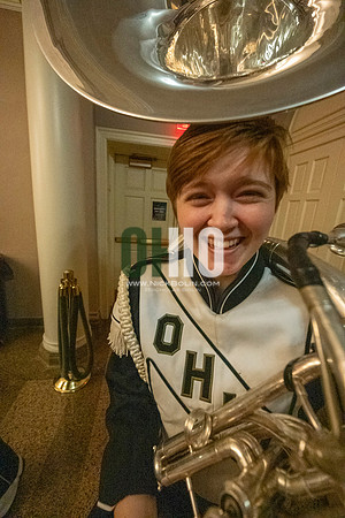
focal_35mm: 14
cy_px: 259
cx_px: 172
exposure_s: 1/250
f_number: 4.5
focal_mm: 14
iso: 25600
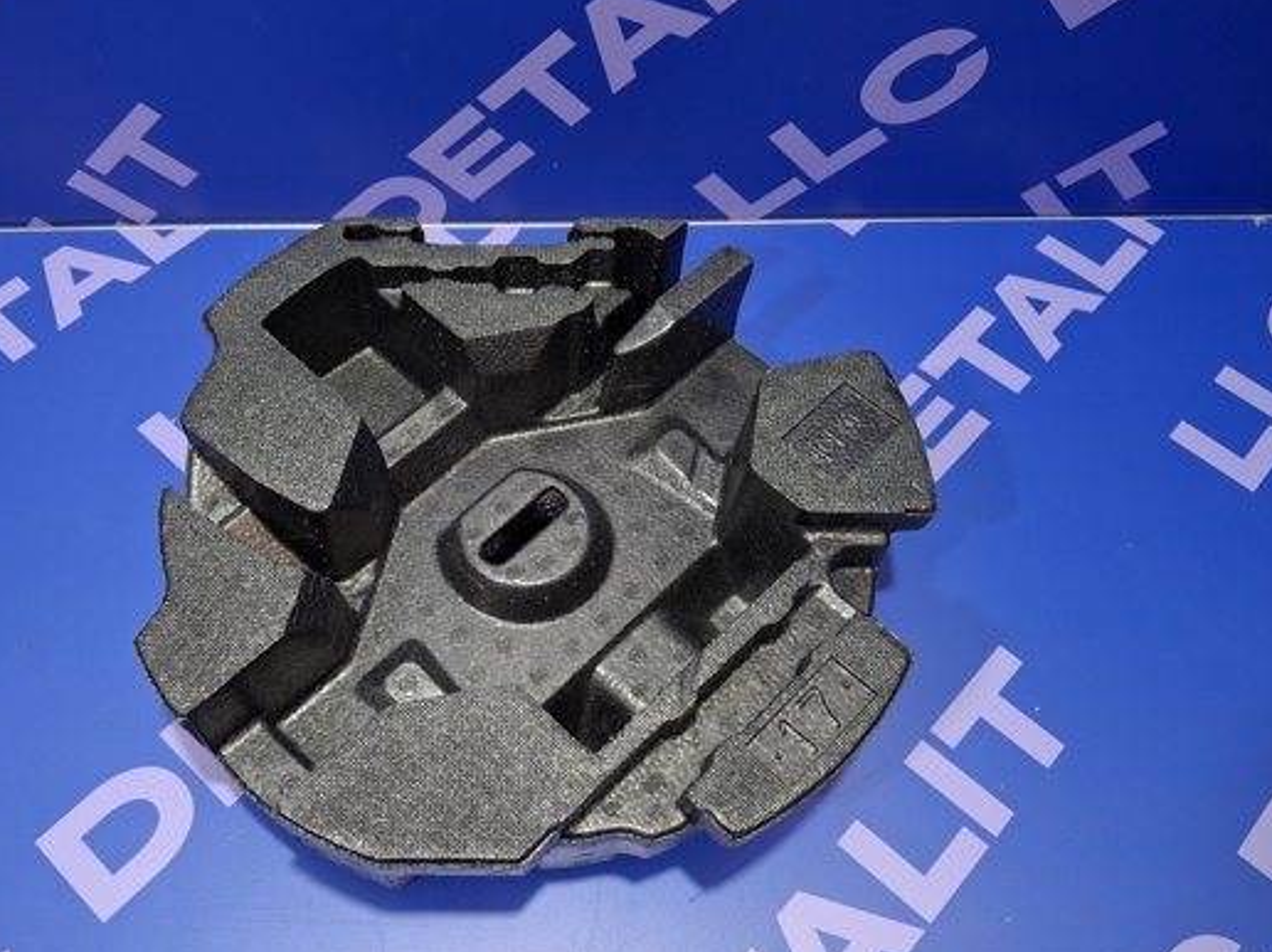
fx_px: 1138
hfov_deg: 58.1
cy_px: 529
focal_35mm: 31
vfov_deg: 45.3
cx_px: 528
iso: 250
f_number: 1.8
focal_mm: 4.69
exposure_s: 1/50
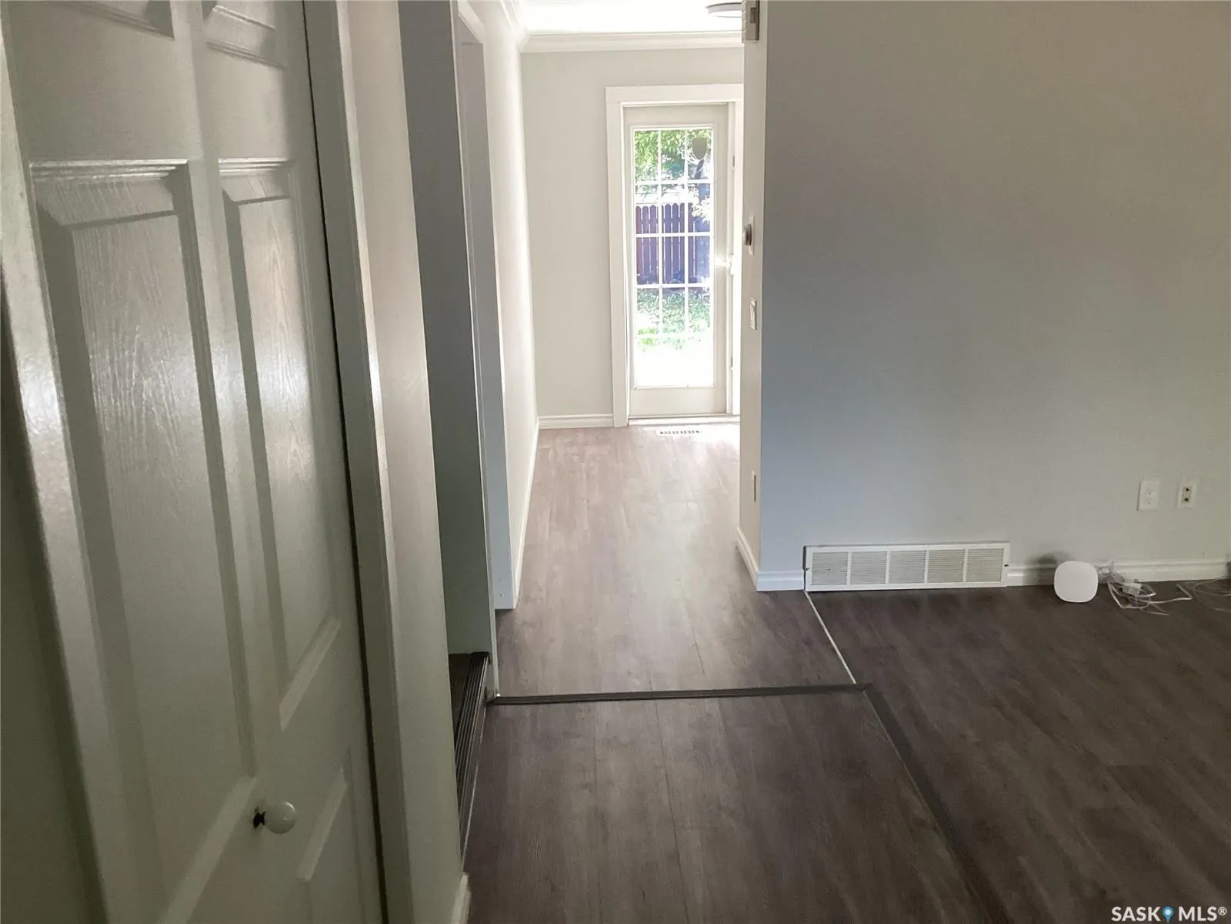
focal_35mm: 31
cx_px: 616
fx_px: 1102
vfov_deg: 45.4
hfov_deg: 58.4
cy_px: 462
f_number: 2.4
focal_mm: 3.3
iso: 125
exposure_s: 1/60
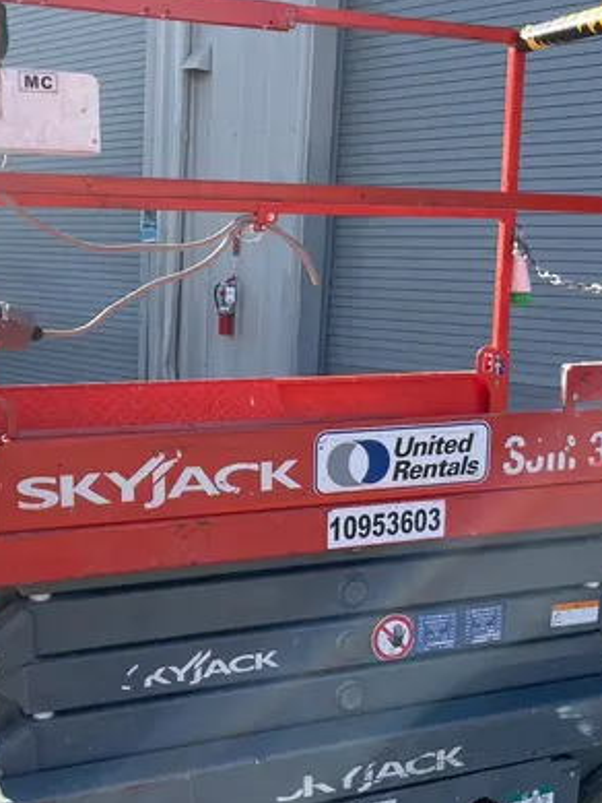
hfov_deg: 29.7
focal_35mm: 49
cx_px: 309
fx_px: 1136
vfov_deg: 38.6
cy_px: 513
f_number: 1.6
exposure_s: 1/878
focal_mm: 5.1
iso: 50
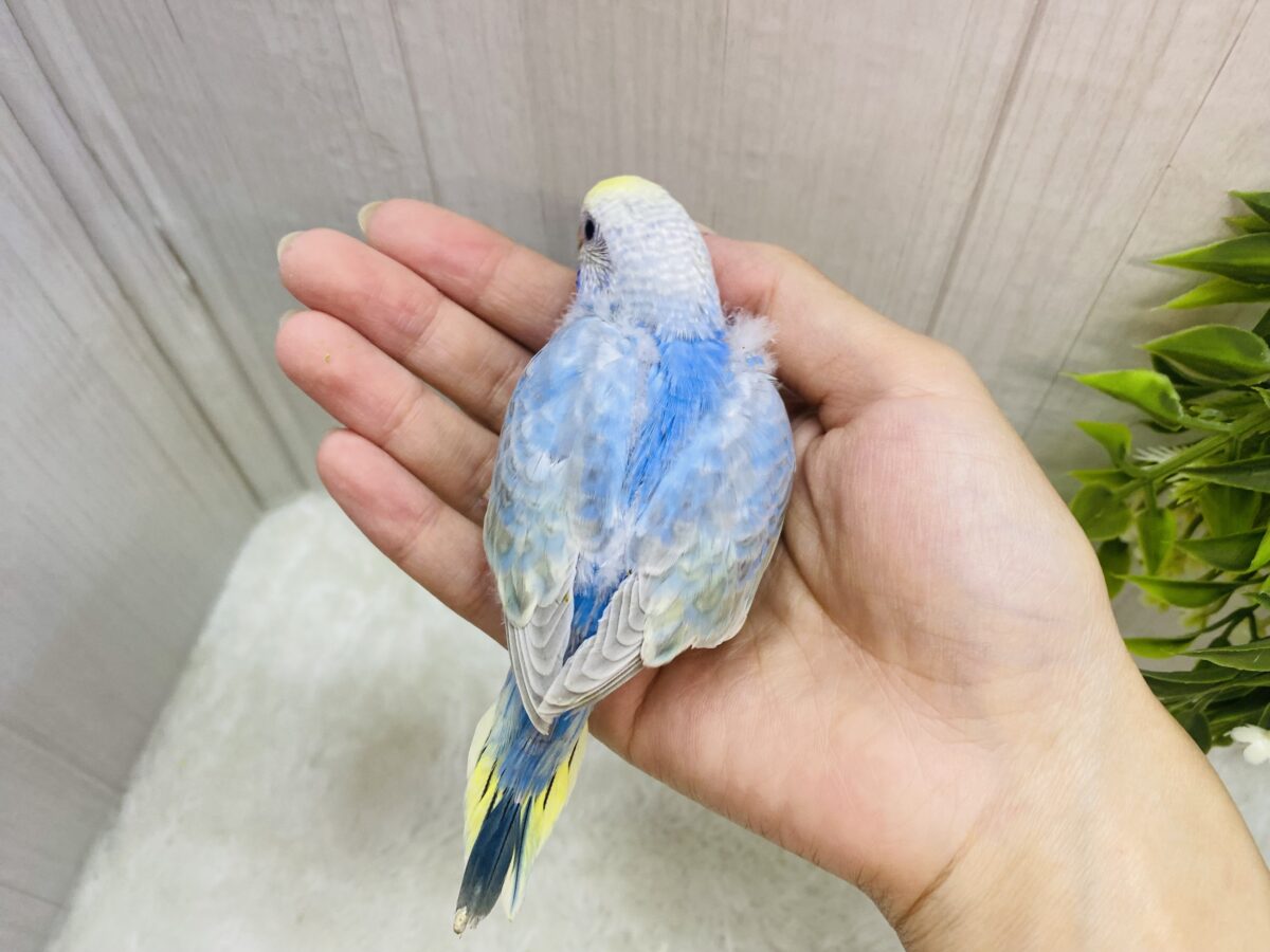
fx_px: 917
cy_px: 476
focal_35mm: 25
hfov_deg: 69.4
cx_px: 635
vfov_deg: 54.9
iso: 100
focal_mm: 4.25
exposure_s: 1/100
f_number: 1.8
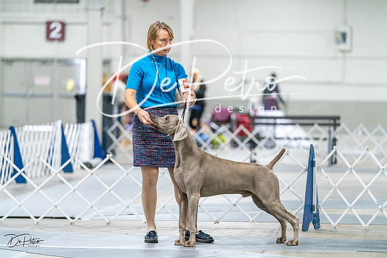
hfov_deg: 12.0
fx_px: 1839
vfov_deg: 8.0
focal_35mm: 171
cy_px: 129
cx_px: 194
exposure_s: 1/200
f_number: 3.2
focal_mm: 171
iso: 5000
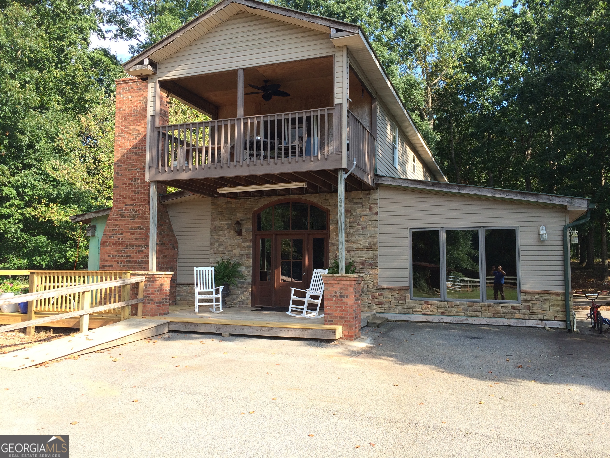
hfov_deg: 61.7
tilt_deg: +3.3
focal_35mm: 29
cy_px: 229
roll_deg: -1.5
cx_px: 305
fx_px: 511
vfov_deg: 48.2
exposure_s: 1/533
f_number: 2.2
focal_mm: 4.15
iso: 32
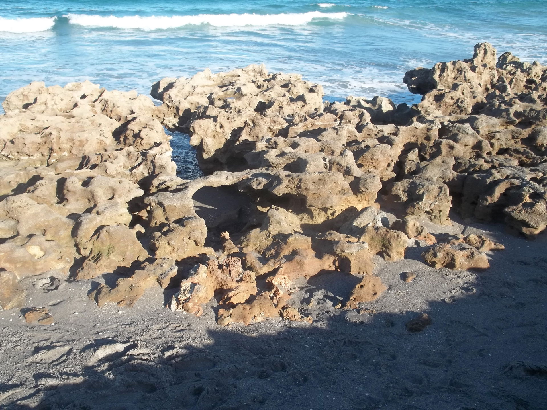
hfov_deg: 55.4
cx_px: 274
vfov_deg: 42.9
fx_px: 521
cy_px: 205
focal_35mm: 33
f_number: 3.3
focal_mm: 5.9
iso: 64
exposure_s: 1/400
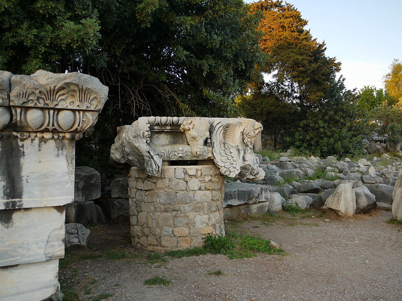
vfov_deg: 44.2
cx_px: 201
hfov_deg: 56.8
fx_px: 372
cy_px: 150
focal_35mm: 32
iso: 125
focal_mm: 16
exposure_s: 1/50
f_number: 3.7
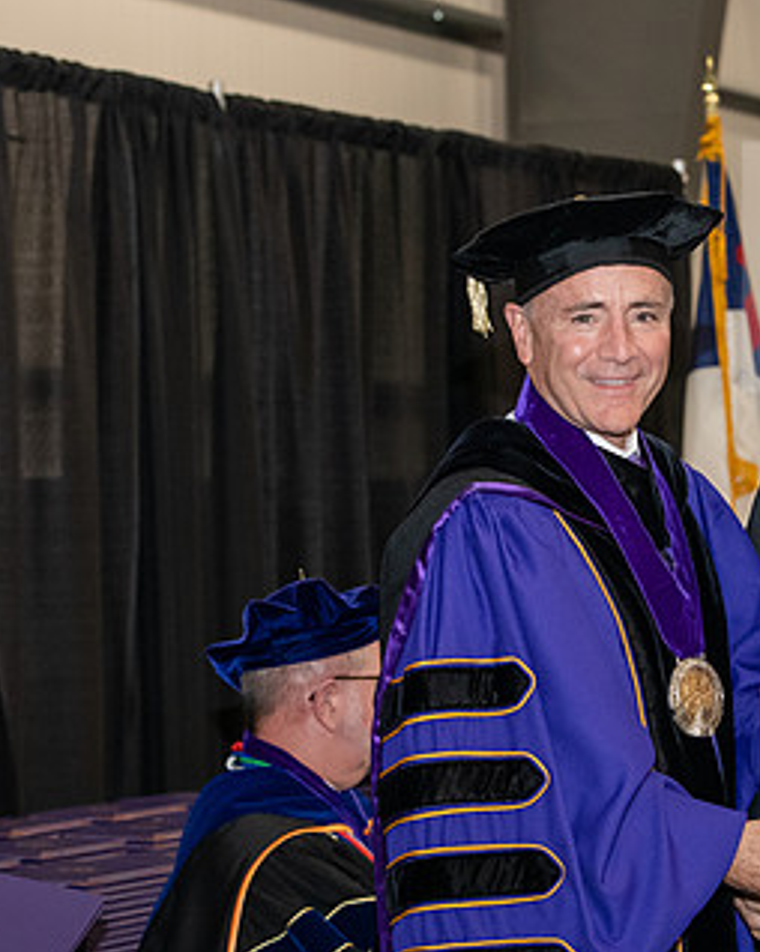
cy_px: 504
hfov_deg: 12.8
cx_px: 652
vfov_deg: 16.0
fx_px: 3377
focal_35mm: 120
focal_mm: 70
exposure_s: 1/200
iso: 2500
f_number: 5.6
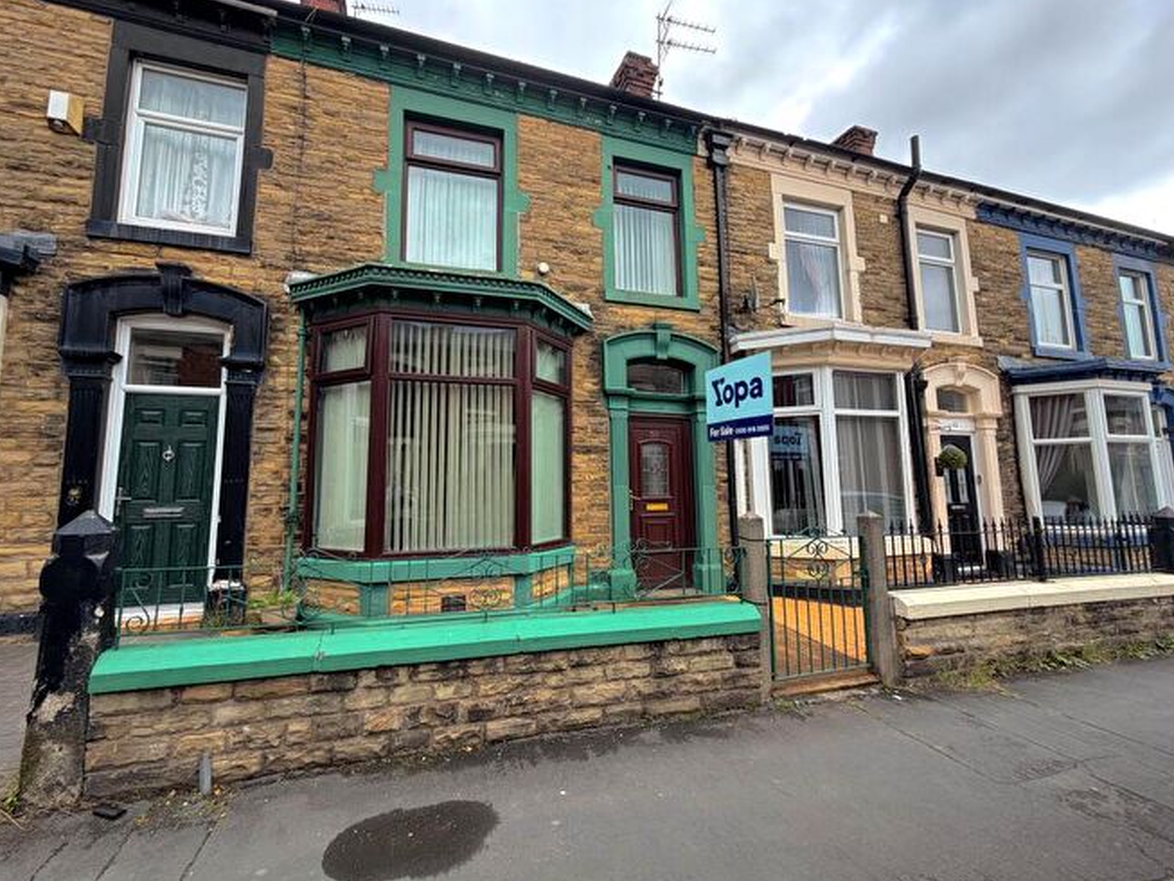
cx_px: 563
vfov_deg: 81.7
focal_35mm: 15
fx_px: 509
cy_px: 425
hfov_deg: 98.1
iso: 64
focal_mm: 2.22
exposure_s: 1/427
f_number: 2.2
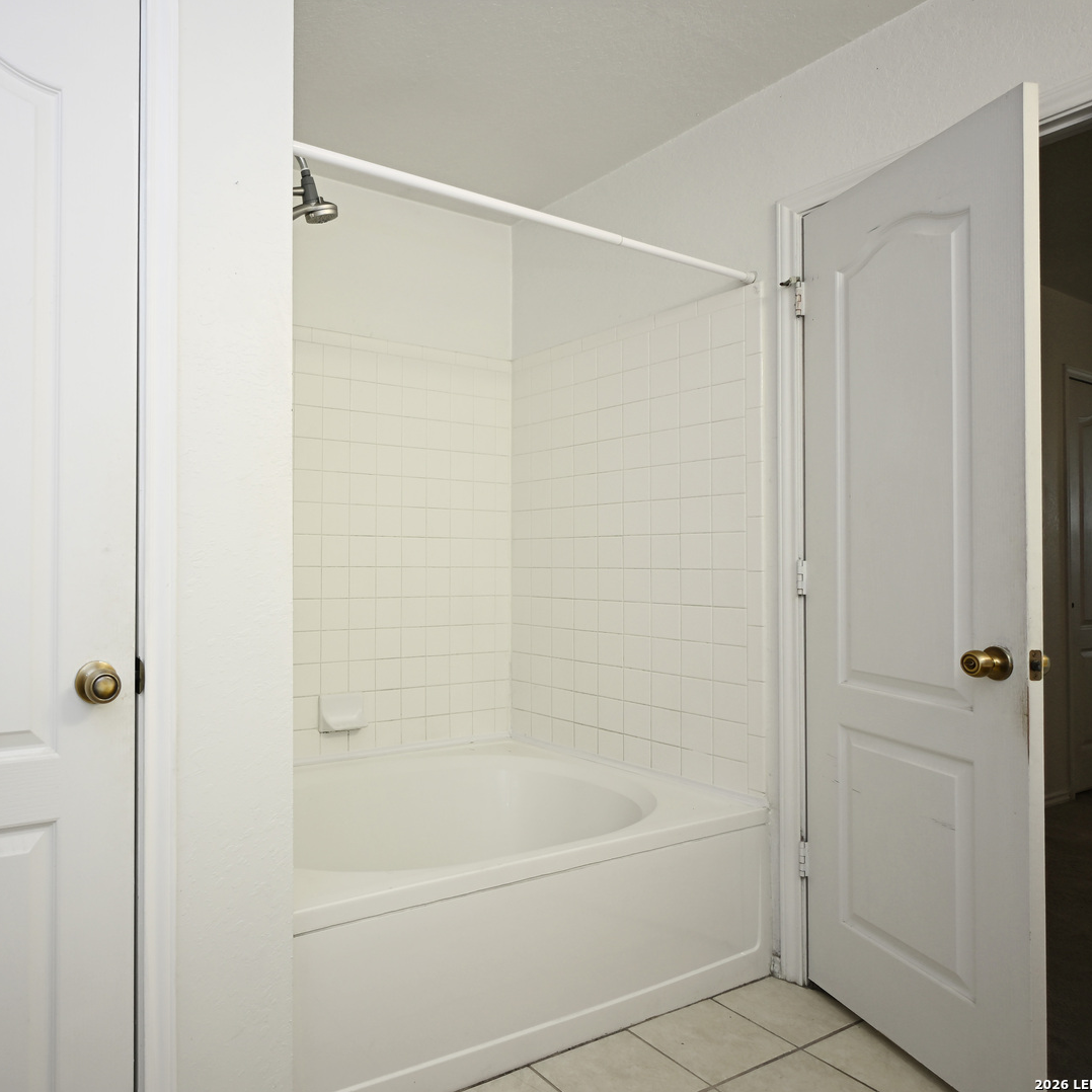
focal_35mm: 23
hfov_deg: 64.6
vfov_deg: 67.3
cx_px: 321
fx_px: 821
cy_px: 546
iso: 80
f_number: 3.5
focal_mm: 12
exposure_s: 1/20
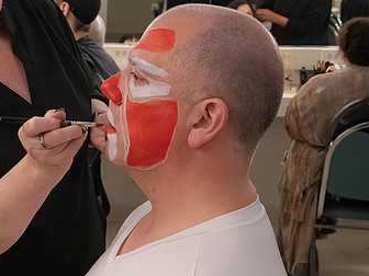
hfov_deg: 28.1
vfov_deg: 21.4
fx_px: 725
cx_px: 82
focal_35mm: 68
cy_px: 72
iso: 16000
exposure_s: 1/500
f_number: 11
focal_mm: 41
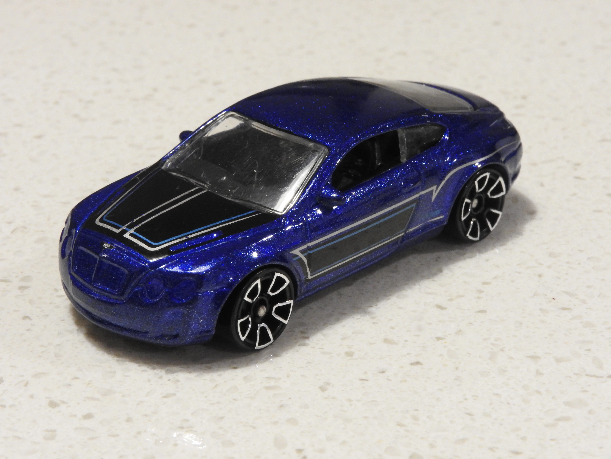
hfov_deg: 20.7
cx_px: 306
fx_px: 1677
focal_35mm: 95
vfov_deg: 15.6
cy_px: 230
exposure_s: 1/6
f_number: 7.6
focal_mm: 17
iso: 800
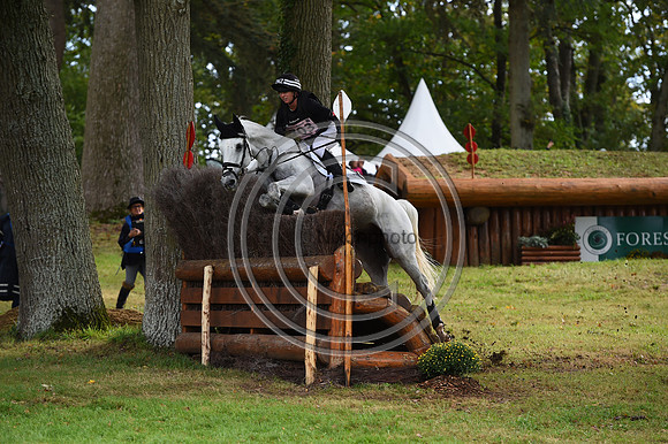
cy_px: 222
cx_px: 334
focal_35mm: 160
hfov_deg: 12.8
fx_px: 2967
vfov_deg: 8.6
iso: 640
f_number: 4.5
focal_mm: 160
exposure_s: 1/1250
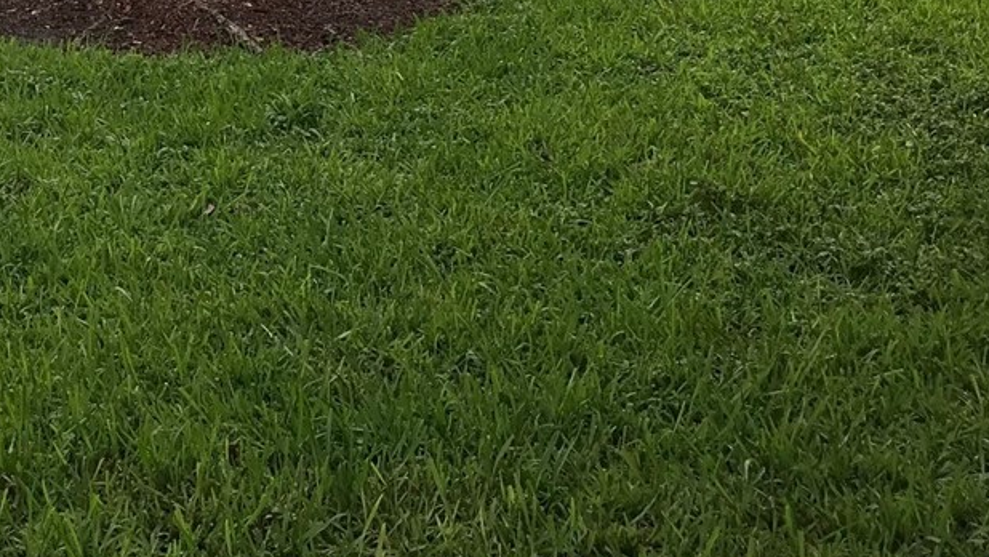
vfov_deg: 13.9
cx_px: 138
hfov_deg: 26.1
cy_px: -381
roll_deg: -0.7
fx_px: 2072
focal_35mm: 79
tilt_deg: -0.7
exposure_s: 1/1114
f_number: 1.8
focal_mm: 3.99
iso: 20
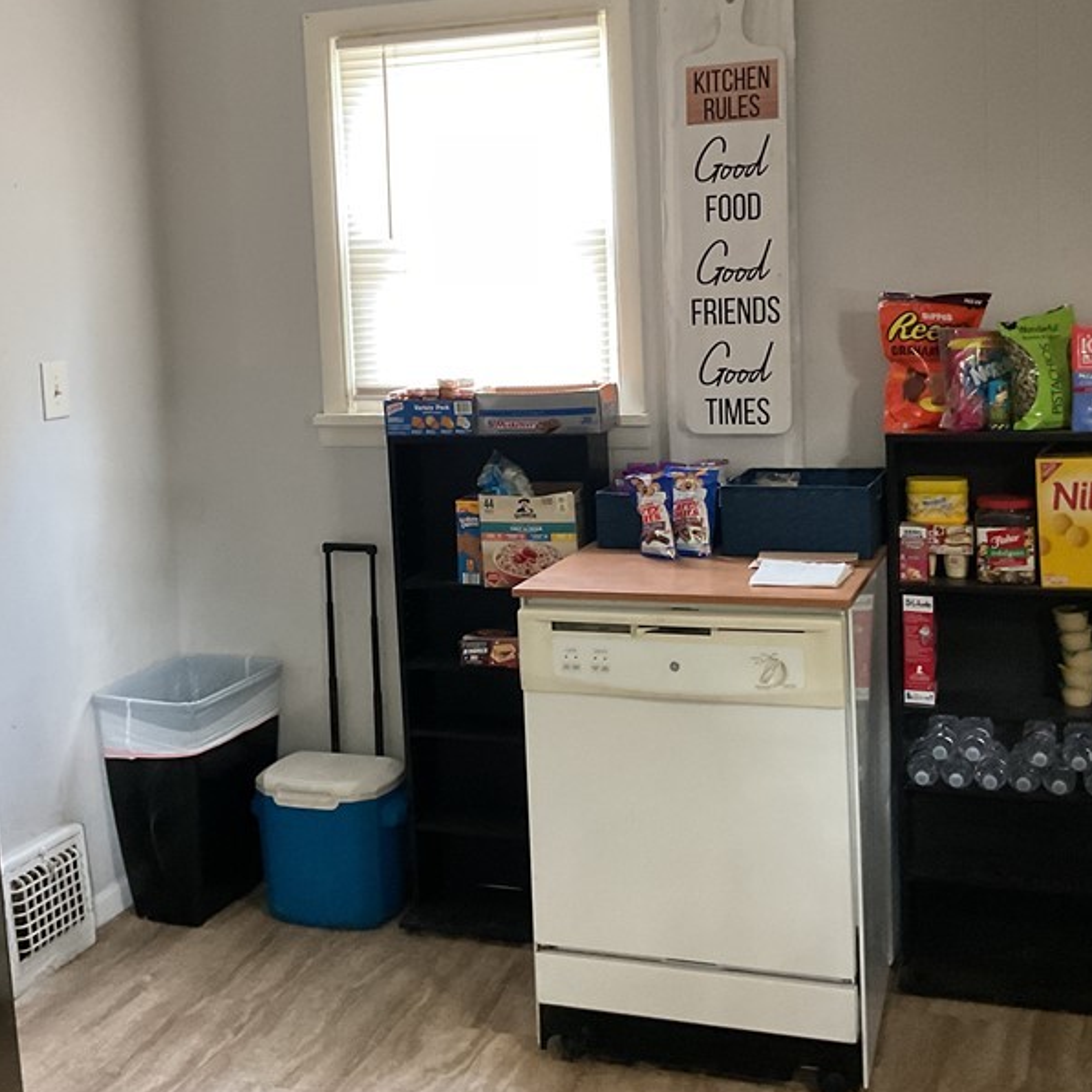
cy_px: 395
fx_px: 1570
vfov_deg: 38.1
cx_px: 523
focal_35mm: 44
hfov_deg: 38.3
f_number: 1.8
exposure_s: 1/30
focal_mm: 3
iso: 250
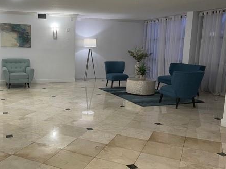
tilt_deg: -9.5
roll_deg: +0.0
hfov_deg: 47.7
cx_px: 64
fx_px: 248
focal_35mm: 38
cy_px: 87
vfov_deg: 37.7
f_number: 1.6
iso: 125
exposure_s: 1/60
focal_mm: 4.2
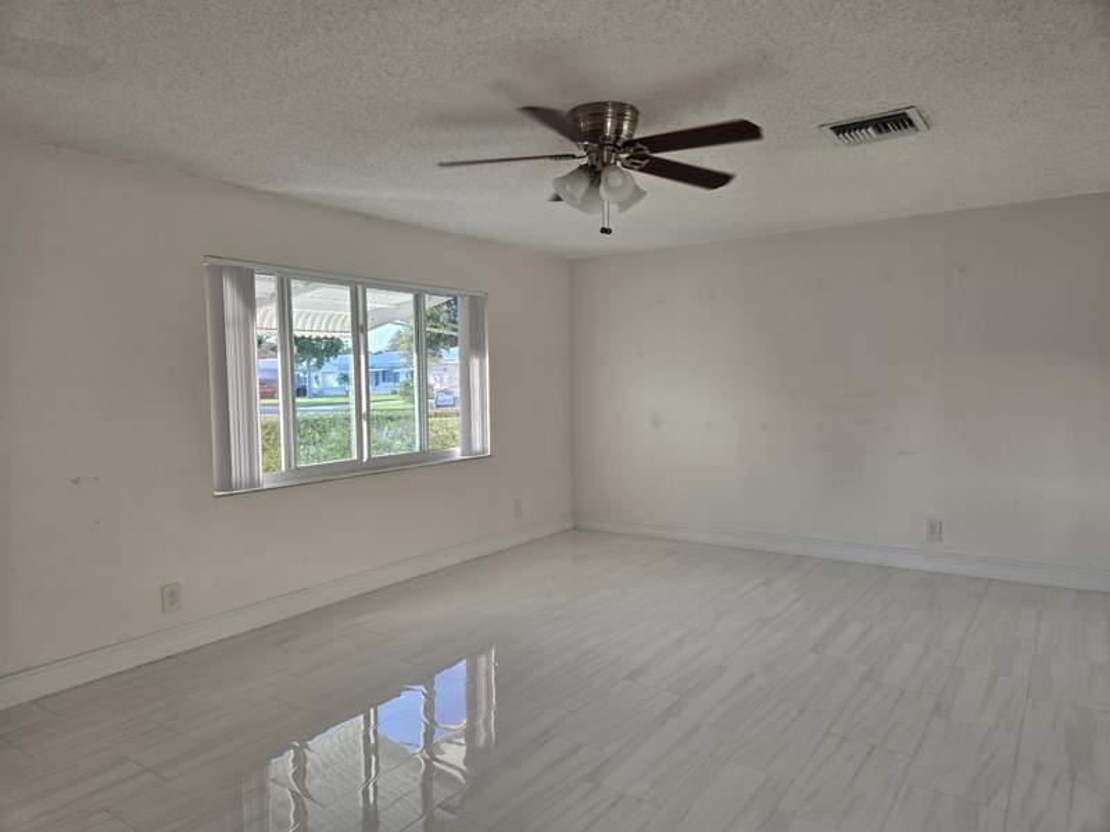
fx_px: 738
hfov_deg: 73.9
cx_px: 555
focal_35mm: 23
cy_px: 416
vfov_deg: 58.9
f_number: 1.8
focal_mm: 5.4
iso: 80
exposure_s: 1/180
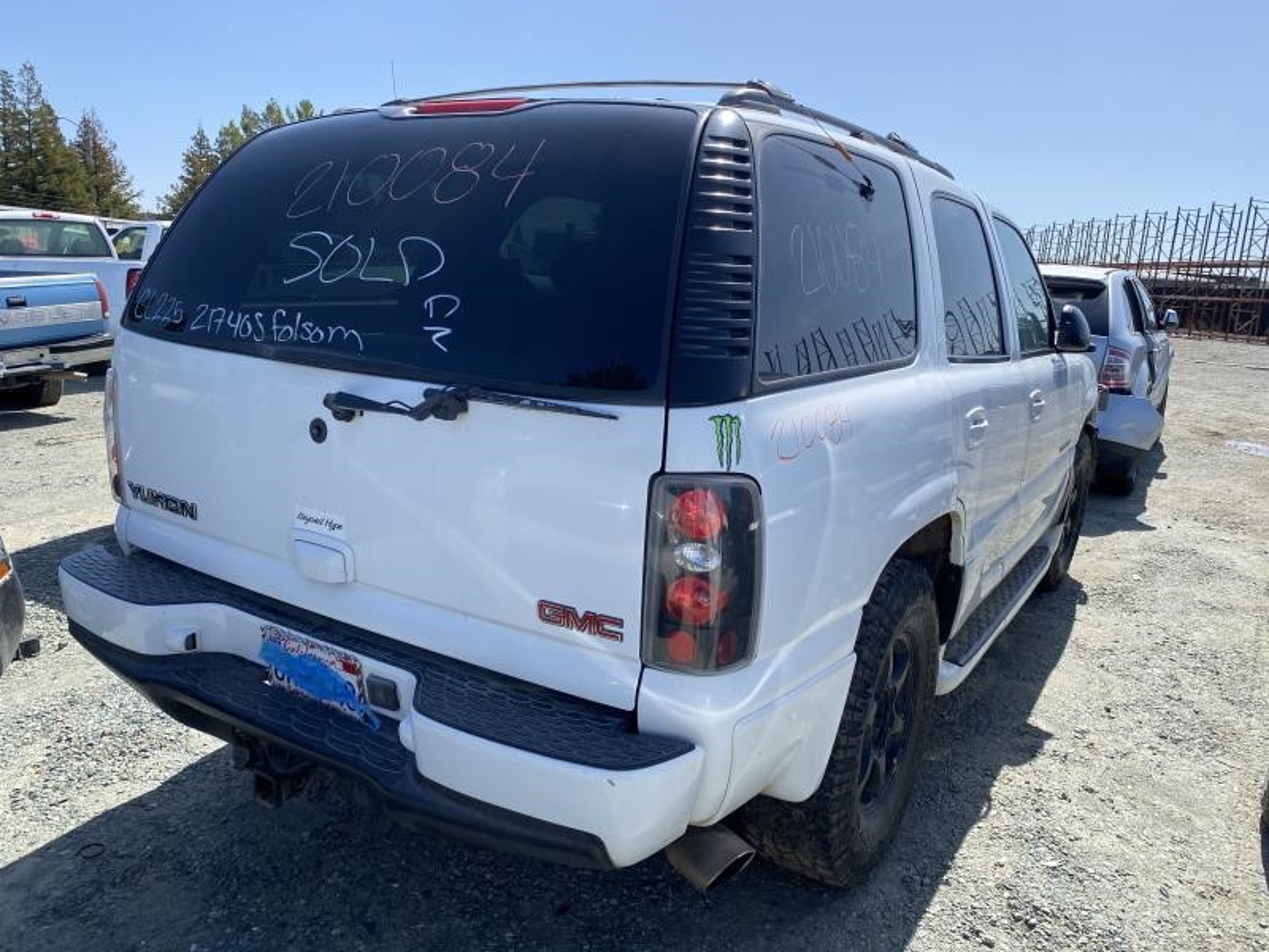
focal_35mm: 26
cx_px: 634
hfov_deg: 67.3
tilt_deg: -10.8
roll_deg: -3.6
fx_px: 953
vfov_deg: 53.1
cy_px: 476
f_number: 1.8
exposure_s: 1/2183
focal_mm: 4.25
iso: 32
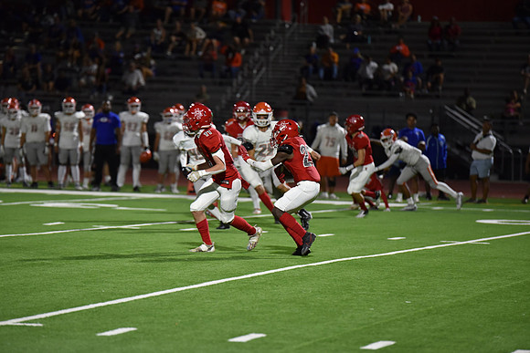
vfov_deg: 6.9
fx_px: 2945
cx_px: 265
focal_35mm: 200
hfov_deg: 10.3
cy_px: 176
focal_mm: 200
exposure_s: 1/500
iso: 2500
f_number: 2.8
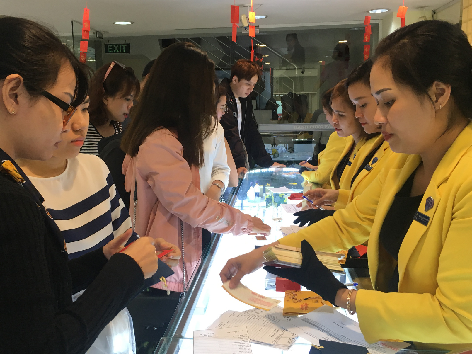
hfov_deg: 51.2
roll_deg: +1.1
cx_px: 200
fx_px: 491
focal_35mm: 36
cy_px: 194
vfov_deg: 39.6
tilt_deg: -8.5
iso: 40
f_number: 2.2
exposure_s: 1/33
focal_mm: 4.15
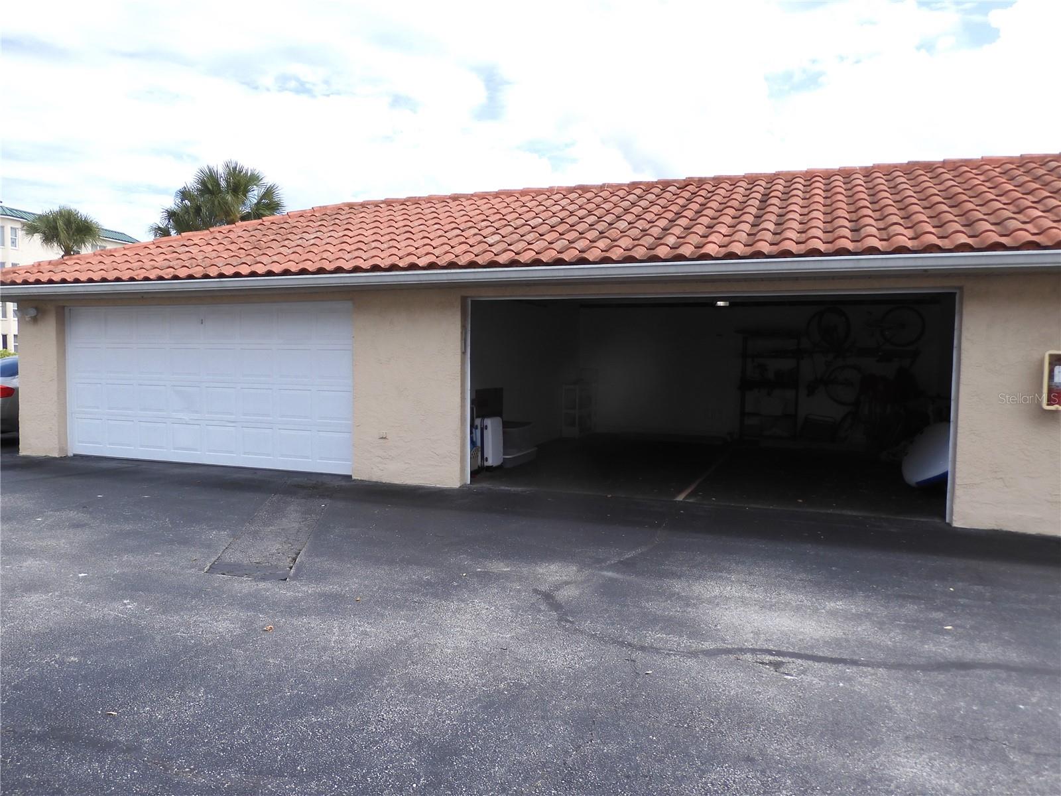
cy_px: 398
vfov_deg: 56.8
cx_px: 530
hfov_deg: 71.6
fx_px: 736
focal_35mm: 24
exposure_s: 1/640
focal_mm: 4.3
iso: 100
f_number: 3.4
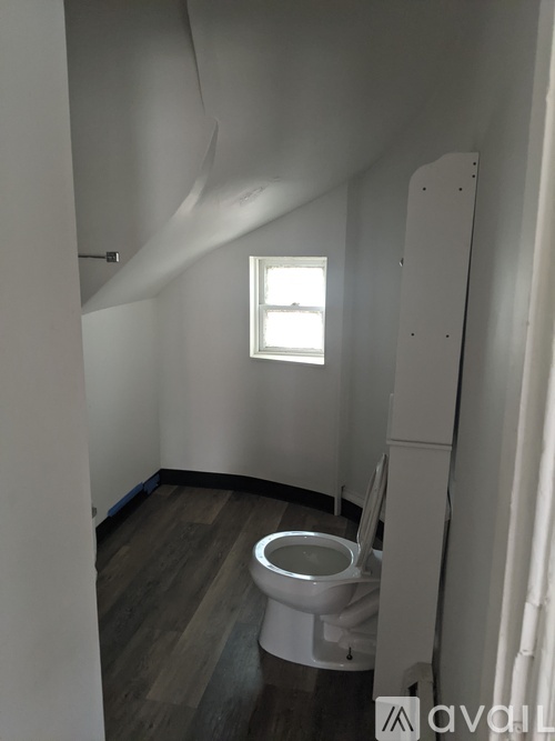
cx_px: 278
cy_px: 370
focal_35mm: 27
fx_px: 577
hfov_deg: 51.3
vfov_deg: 65.3
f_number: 1.8
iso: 522
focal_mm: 4.44
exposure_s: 1/77.2
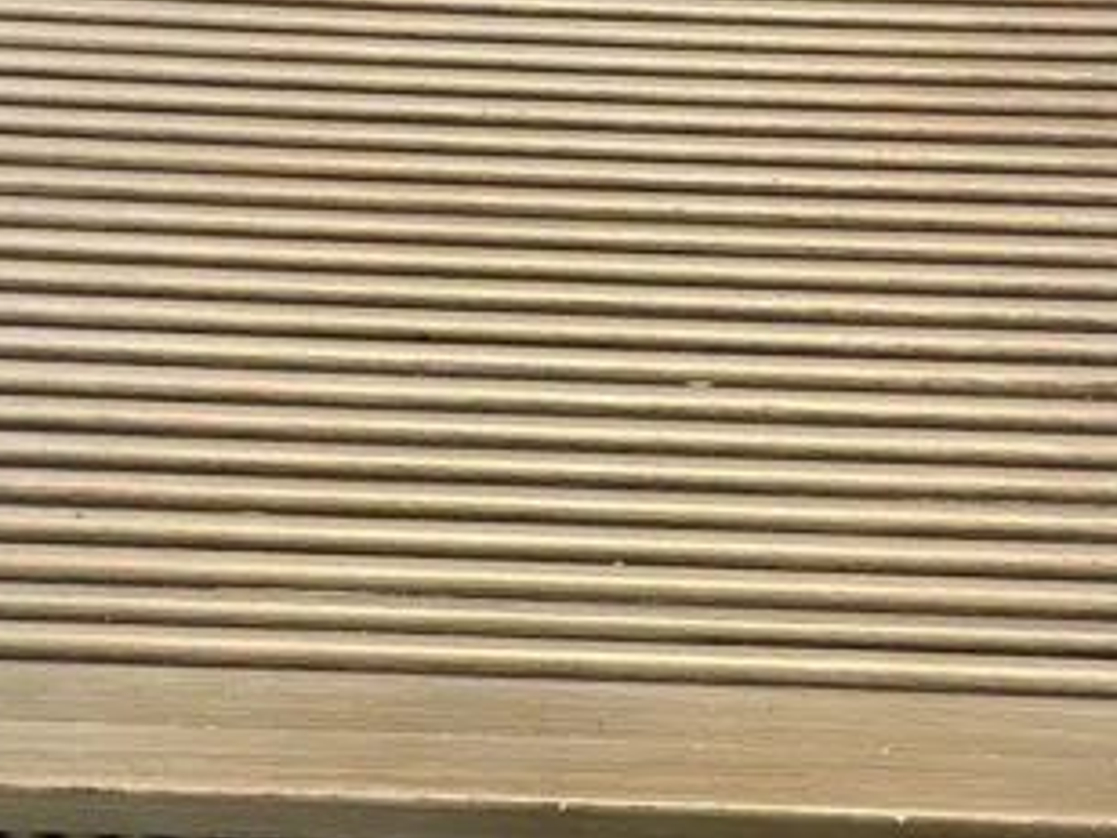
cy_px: 410
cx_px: 540
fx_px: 1742
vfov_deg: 27.0
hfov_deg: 35.5
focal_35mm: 54
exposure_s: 1/50
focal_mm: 4.2
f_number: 1.6
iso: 160
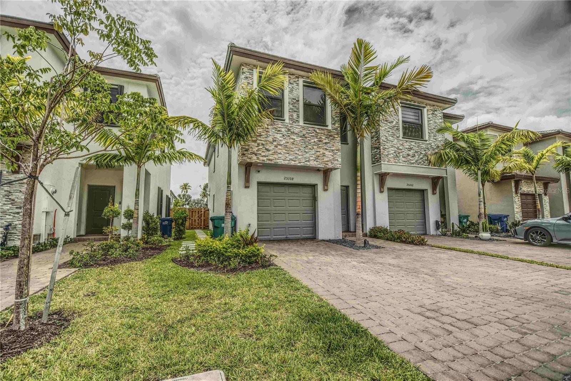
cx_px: 286
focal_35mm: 15
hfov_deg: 100.4
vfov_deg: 77.3
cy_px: 190
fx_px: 238
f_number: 4
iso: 100
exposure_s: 1/1000
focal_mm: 10
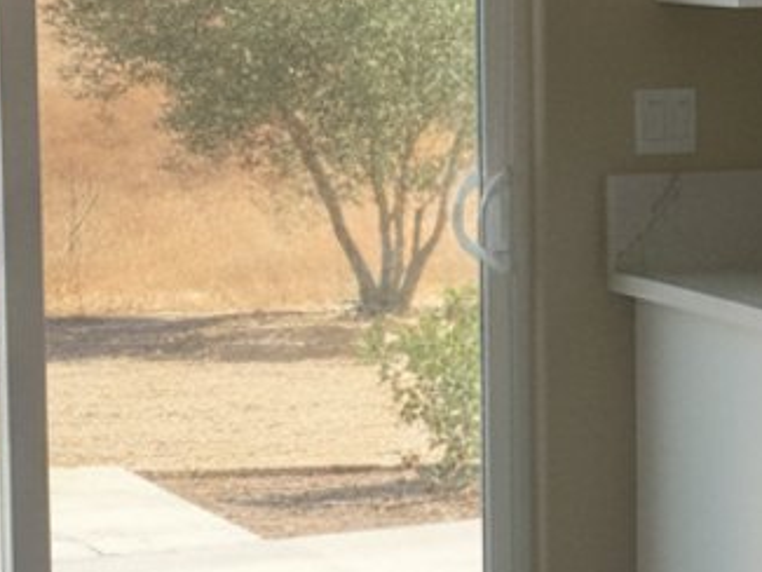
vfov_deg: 17.4
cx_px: 1001
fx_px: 1872
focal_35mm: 85
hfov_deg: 20.9
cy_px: 256
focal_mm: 6.4
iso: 505
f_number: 1.8
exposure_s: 1/1001
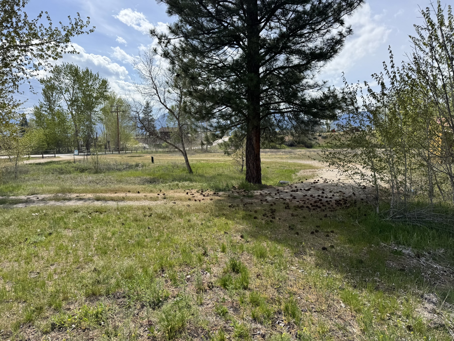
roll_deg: +0.9
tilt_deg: -6.1
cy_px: 170
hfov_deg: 71.6
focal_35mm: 24
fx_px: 315
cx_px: 227
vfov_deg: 56.8
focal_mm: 6.76
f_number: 1.78
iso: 80
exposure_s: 1/4049
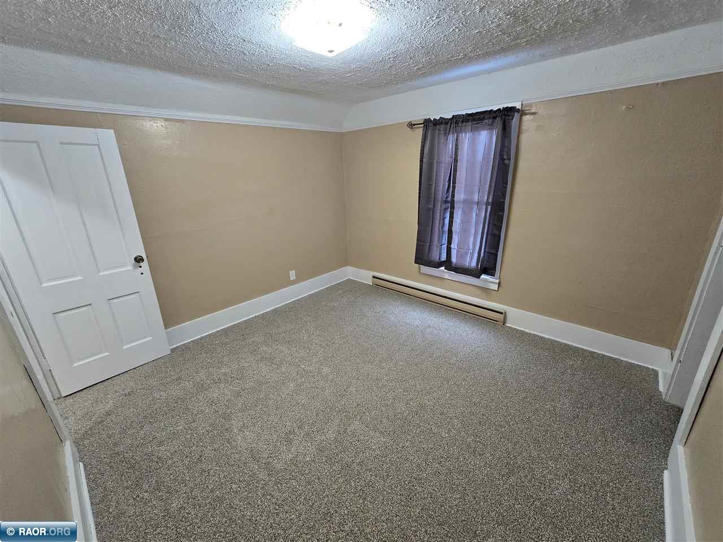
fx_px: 272
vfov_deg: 89.9
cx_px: 362
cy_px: 271
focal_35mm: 13
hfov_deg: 106.2
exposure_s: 1/60
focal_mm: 2.2
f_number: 2.2
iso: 400
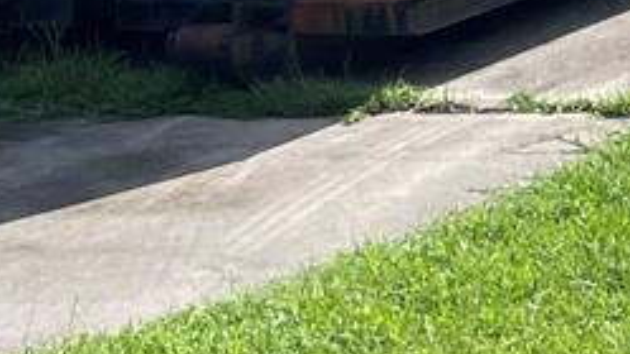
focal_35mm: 182
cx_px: 1963
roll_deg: -0.7
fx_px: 3040
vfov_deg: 6.4
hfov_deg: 9.2
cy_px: -425
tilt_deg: -2.4
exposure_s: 1/3861
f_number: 1.6
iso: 32
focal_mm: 4.2
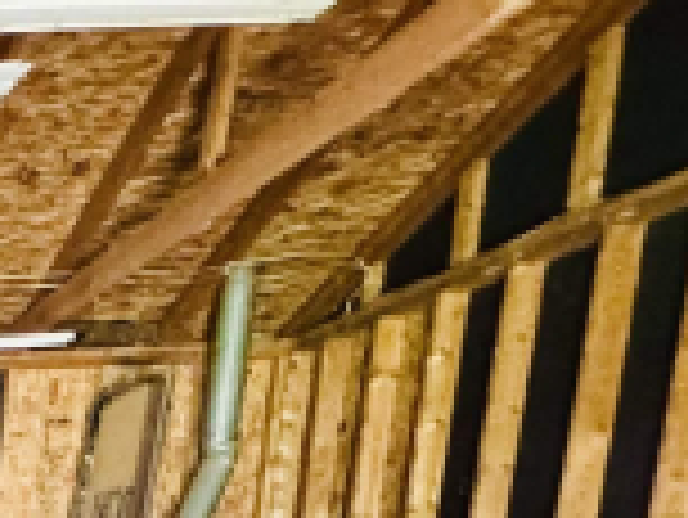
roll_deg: -0.7
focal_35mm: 61
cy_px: 784
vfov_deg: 20.5
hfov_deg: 18.1
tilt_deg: -8.9
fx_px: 1213
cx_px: -749
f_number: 2.2
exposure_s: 1/60
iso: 1000
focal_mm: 2.22
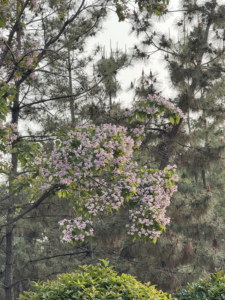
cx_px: 112
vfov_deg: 16.3
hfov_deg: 12.3
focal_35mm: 121
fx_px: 1048
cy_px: 151
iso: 50
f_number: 2.8
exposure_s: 1/216
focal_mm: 15.66
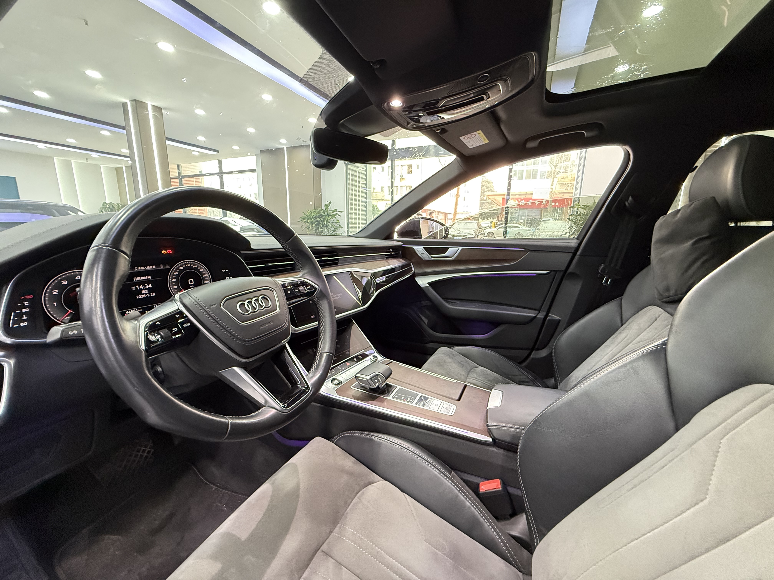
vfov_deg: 85.7
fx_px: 313
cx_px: 387
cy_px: 290
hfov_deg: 102.1
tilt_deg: -10.4
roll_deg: +0.1
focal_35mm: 14
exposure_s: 1/50
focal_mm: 2.22
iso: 640
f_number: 2.2
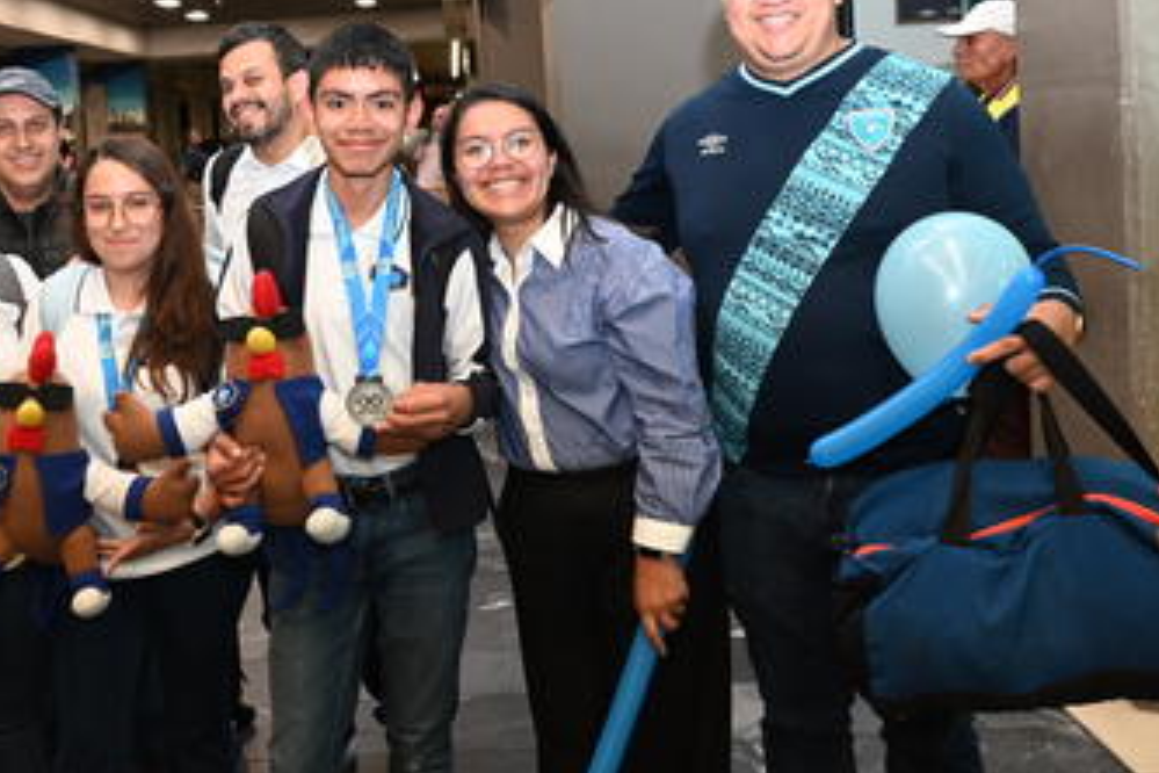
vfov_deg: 31.4
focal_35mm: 42
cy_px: 214
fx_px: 1352
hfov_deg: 45.5
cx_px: 365
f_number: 5.6
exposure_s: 1/100
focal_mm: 28
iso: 2200
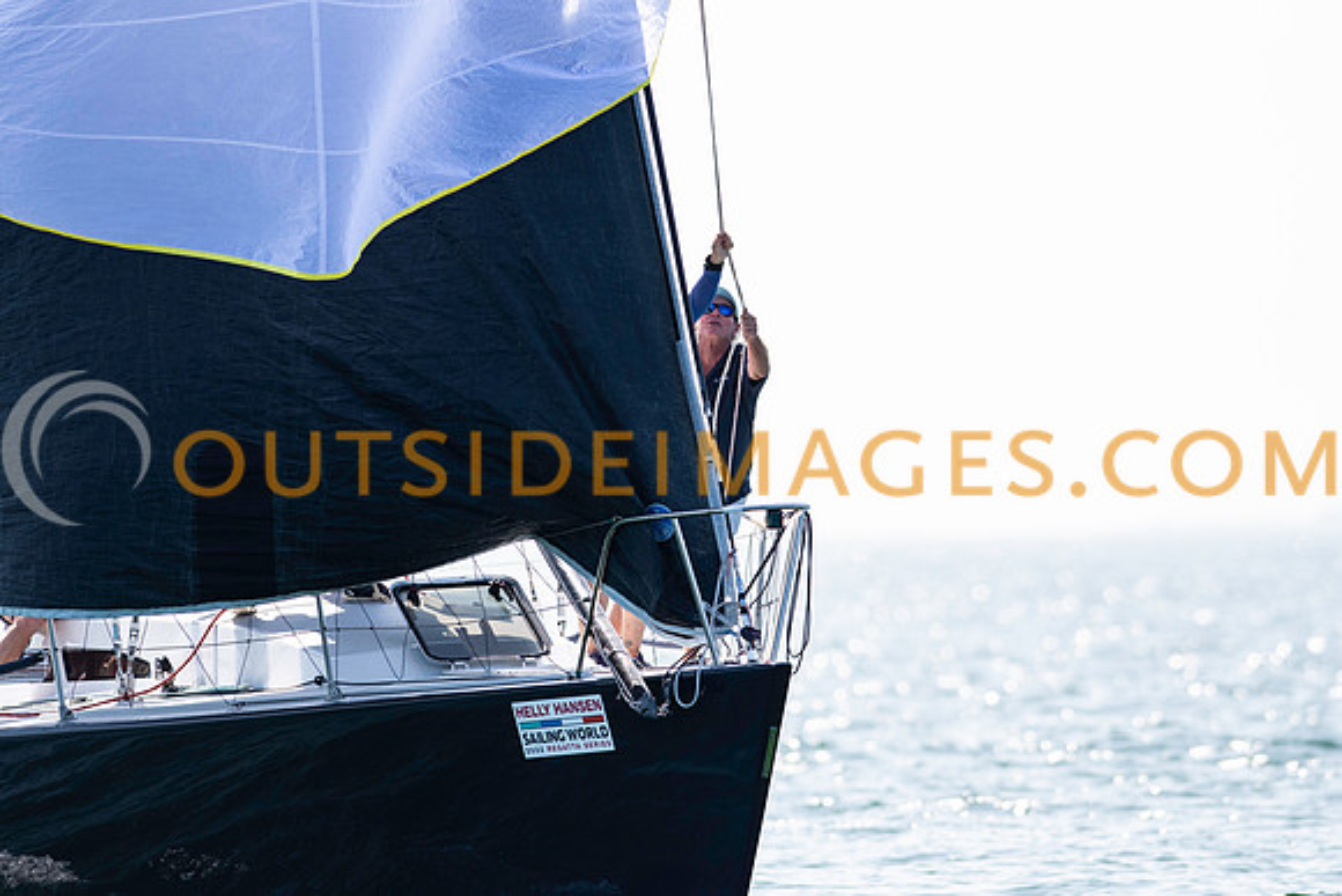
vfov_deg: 3.0
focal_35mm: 464
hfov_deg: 4.4
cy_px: 448
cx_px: 671
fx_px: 17289
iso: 200
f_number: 5
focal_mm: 300
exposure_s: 1/1600
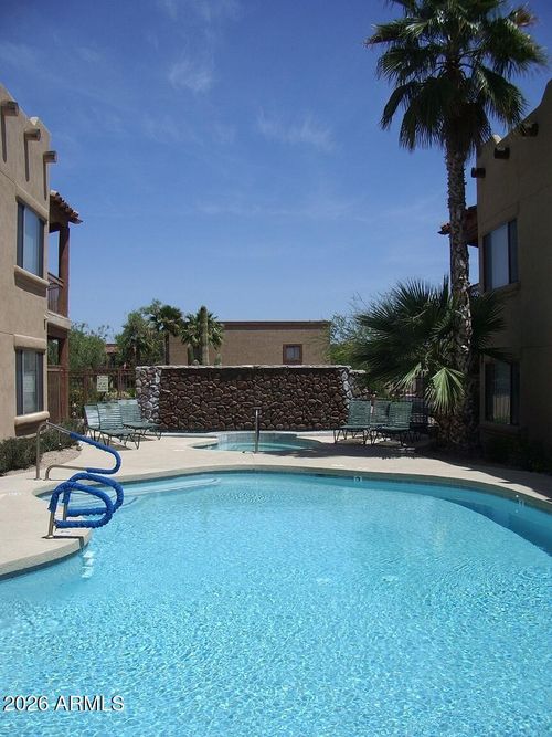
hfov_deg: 40.7
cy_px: 368
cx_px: 276
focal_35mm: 35
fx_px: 744
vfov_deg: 52.6
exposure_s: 1/640
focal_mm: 5.8
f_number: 4.3
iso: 50
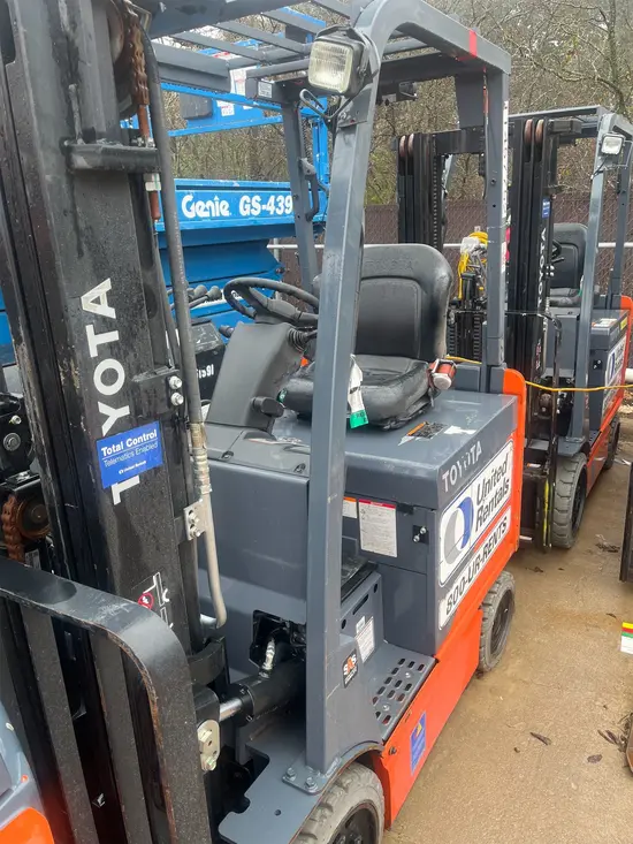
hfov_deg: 53.1
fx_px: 634
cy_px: 422
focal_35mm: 26
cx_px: 316
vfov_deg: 67.3
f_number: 1.6
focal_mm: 5.1
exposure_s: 1/122
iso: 40
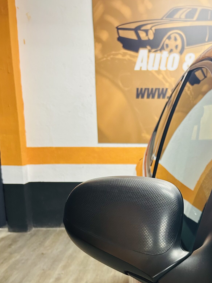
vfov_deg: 42.2
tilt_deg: -13.9
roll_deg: -0.9
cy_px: 220
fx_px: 351
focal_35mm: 43
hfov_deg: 32.8
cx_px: 163
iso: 320
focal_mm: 5.7
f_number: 1.5
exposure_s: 1/50
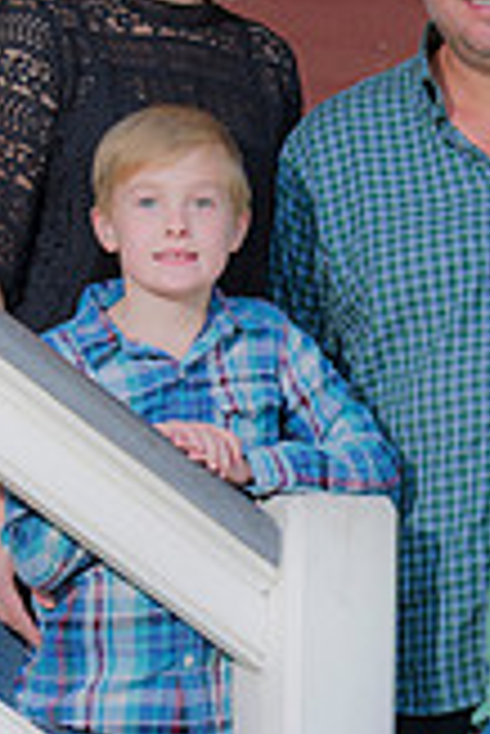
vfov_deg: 7.6
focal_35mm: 270
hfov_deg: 5.1
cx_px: 344
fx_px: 5500
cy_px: 414
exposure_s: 1/200
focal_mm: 98
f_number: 4.5
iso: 160
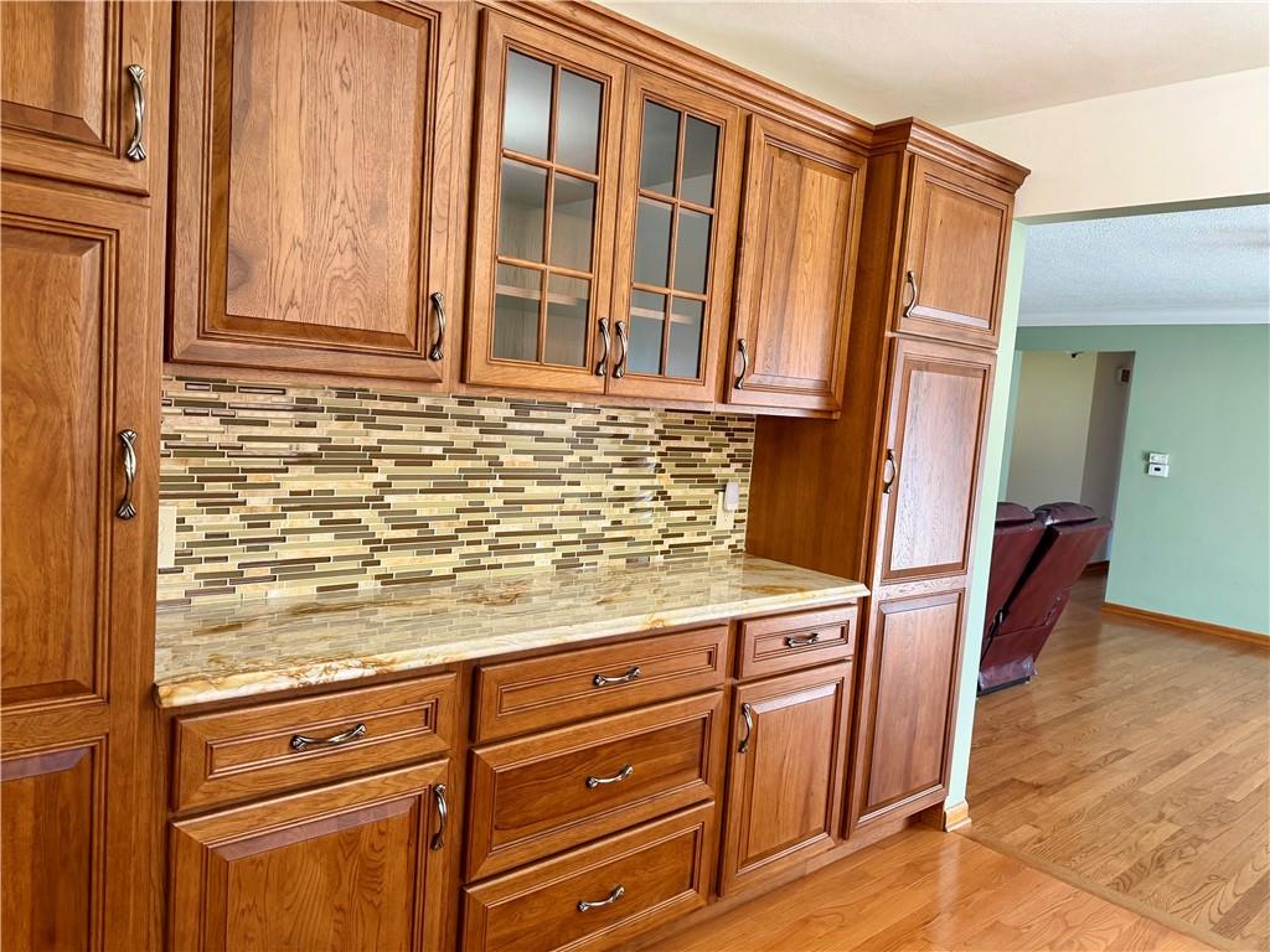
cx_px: 635
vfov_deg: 56.8
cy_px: 476
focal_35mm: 24
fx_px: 881
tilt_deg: -4.7
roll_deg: -3.9
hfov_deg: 71.6
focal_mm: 6.76
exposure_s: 1/60
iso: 250
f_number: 1.78
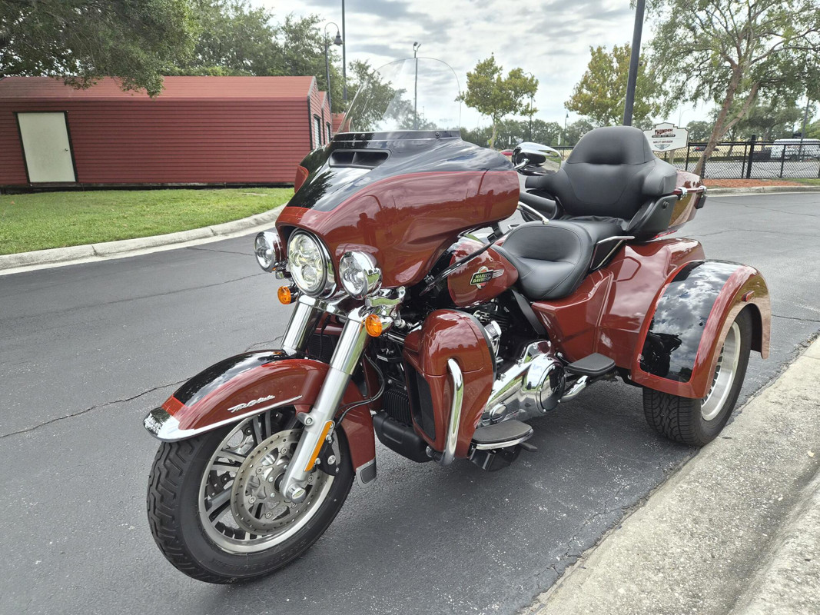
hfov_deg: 73.9
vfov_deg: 58.9
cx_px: 410
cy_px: 308
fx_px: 545
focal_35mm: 23
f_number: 1.8
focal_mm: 5.4
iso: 80
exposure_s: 1/3480
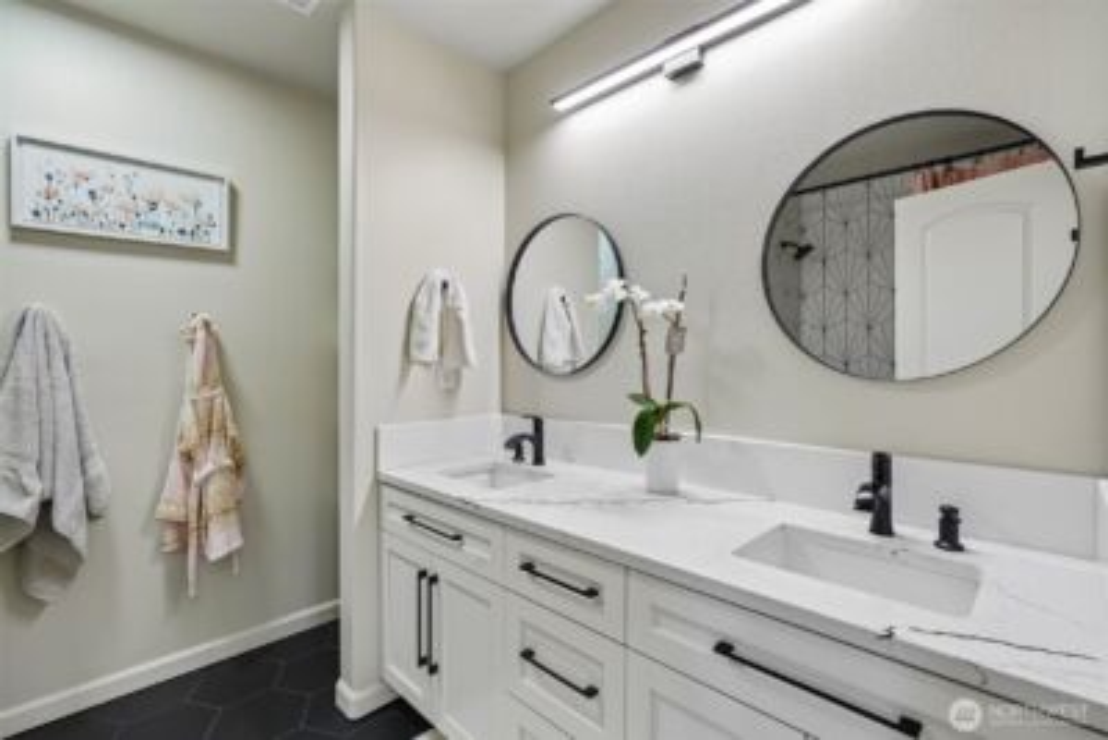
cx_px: 554
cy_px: 370
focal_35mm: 16
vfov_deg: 73.8
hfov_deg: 96.7
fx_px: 493
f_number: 8
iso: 400
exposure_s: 1/30
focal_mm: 16
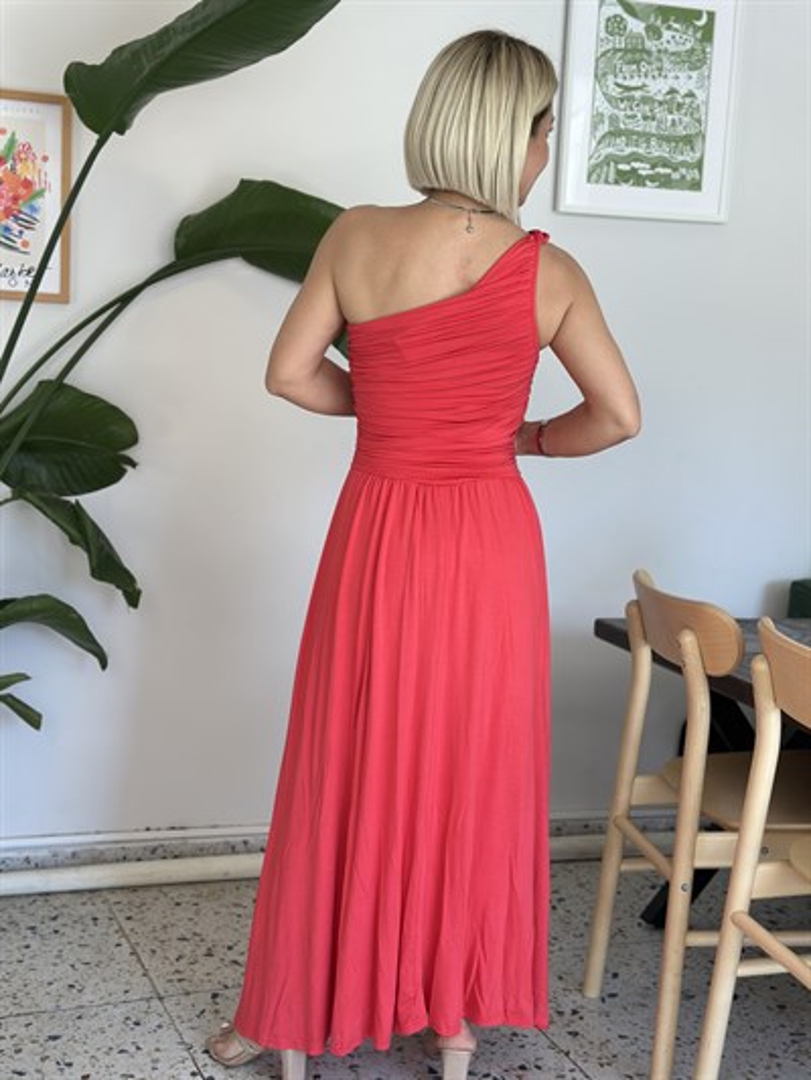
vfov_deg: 39.6
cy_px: 540
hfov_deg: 30.3
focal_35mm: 48
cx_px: 406
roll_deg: -3.4
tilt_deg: -7.6
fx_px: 1499
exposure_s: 1/317
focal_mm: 6.86
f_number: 1.78
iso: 80
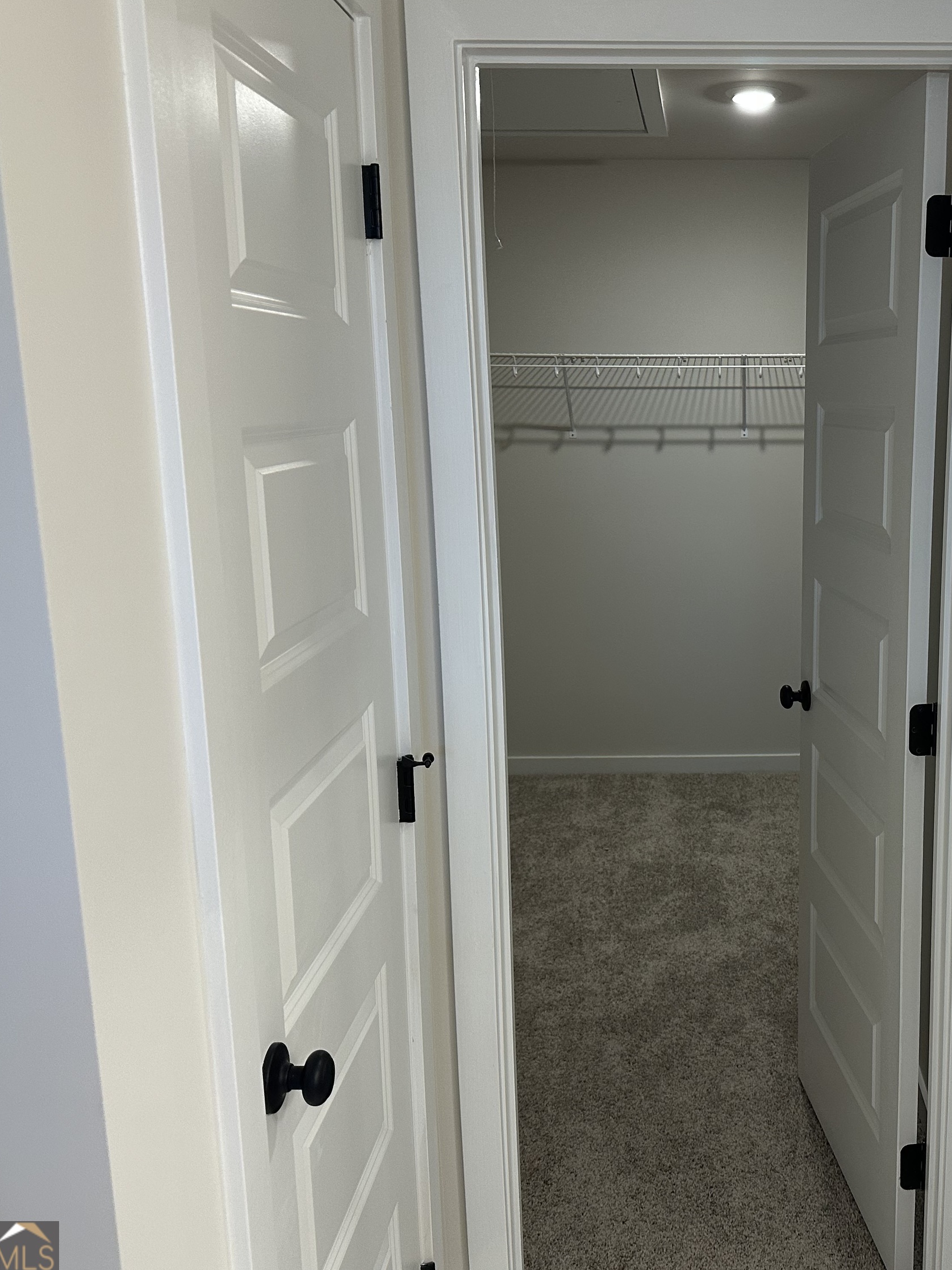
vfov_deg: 55.3
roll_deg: +0.3
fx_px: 1210
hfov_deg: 41.4
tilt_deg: -10.8
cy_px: 632
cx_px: 736
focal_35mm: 33
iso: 200
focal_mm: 6.86
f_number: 1.78
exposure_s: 1/120
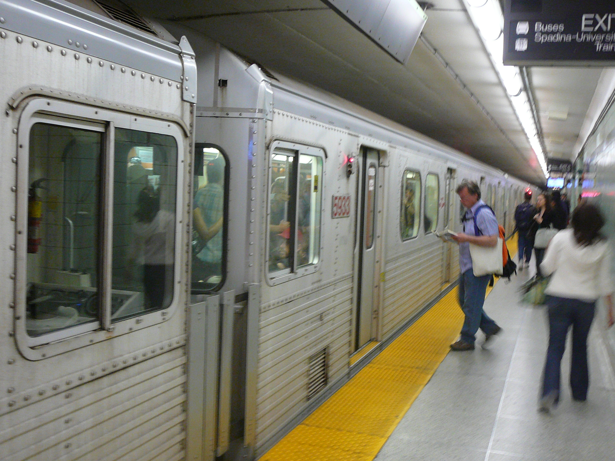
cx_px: 308
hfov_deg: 43.9
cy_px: 230
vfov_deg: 33.6
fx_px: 764
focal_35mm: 43
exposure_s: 1/10
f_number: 3.2
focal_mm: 6.4
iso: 200
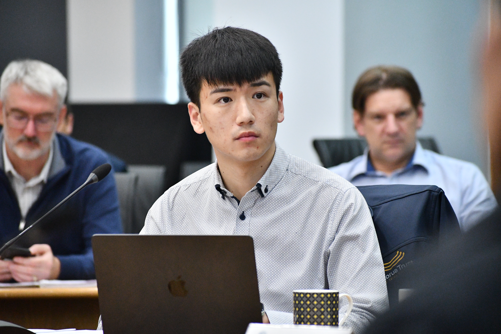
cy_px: 167
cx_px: 250
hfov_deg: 7.2
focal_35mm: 285
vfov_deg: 4.8
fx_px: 3966
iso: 5000
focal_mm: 190
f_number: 5.3
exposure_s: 1/200
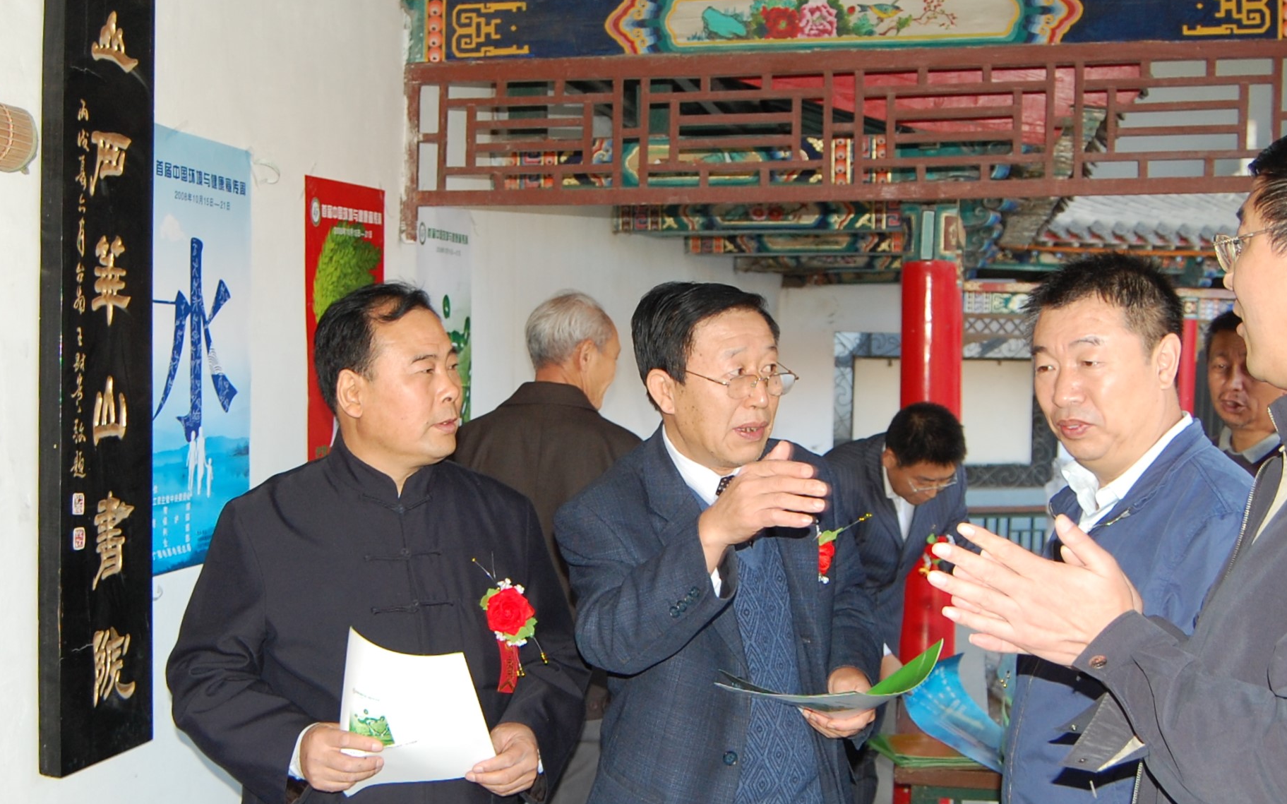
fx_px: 1648
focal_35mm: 47
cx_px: 591
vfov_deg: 27.4
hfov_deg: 42.6
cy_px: 436
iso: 400
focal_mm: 20
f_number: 3.8
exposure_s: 1/60
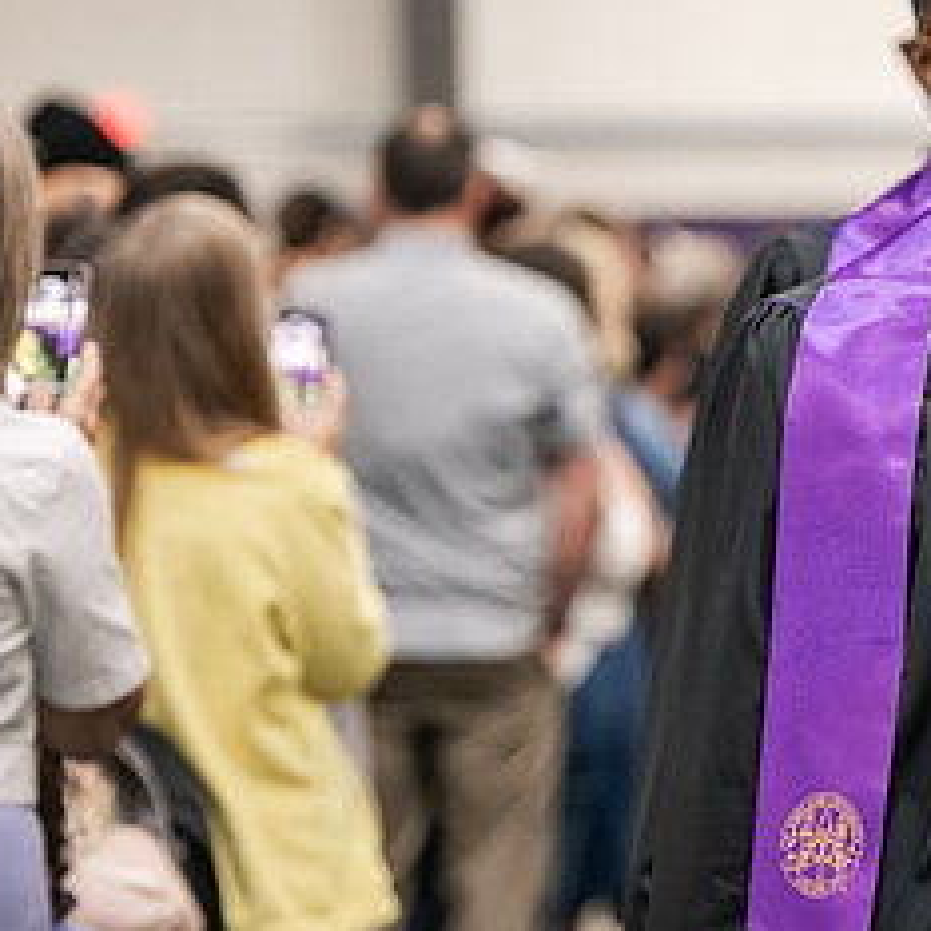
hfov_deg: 6.1
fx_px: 8672
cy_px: 209
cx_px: 1078
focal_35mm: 285
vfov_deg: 6.1
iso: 2500
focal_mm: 135
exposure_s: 1/200
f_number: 3.2
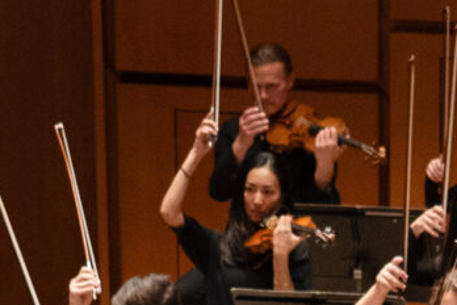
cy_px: 1089
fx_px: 4290
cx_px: 628
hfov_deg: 6.0
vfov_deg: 3.9
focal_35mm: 338
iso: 2500
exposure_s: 1/200
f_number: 4
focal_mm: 46
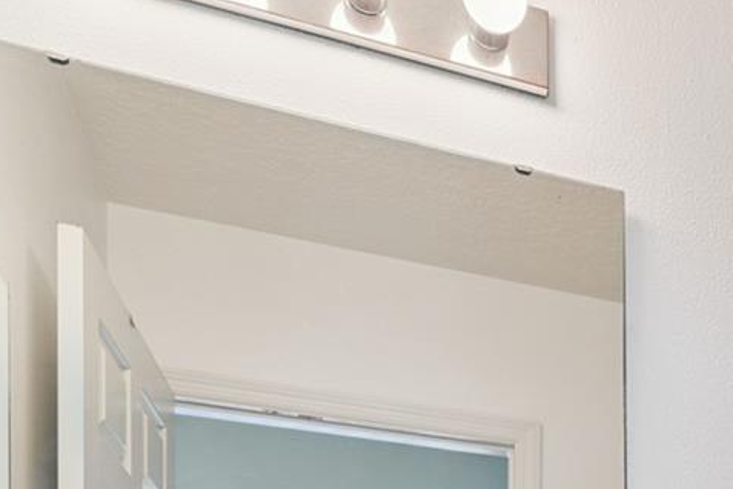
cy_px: 807
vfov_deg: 19.5
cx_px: 881
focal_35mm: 57
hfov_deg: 29.9
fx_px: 1160
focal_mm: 17
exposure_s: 1/15
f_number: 9
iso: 250
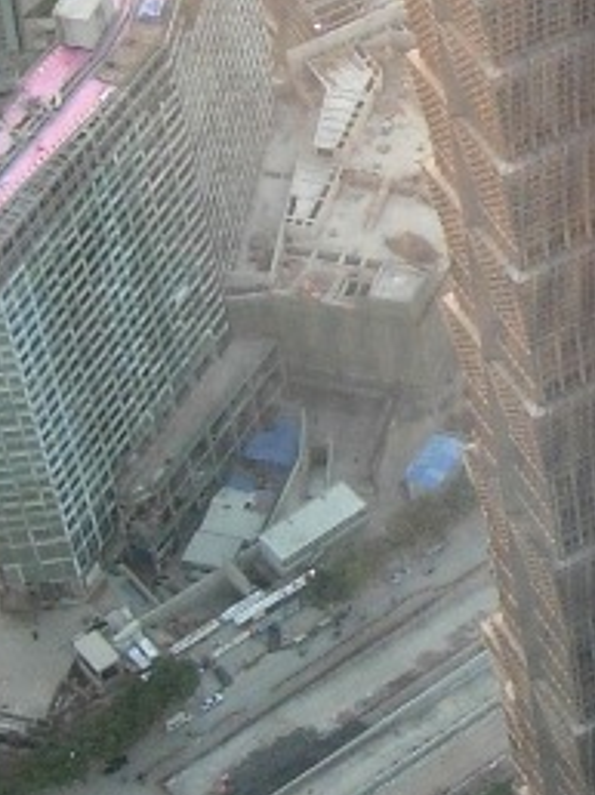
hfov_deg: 9.6
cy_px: 203
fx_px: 3466
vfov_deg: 13.0
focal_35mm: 151
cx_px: 848
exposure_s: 1/117
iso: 79
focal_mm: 7.8
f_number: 2.8
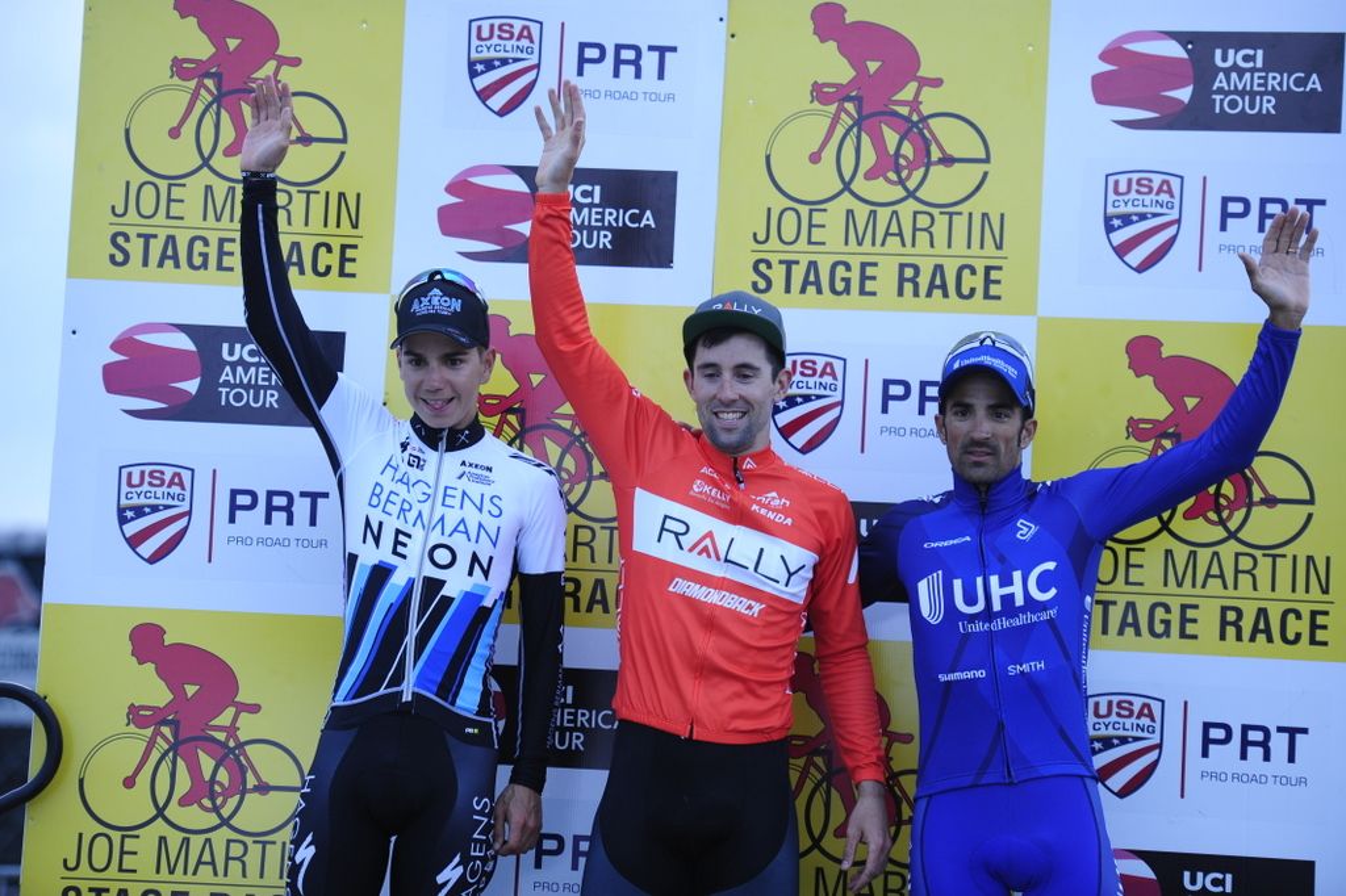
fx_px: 4186
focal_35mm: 112
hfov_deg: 18.3
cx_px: 673
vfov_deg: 12.2
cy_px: 448
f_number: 2.8
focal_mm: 112
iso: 640
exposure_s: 1/125
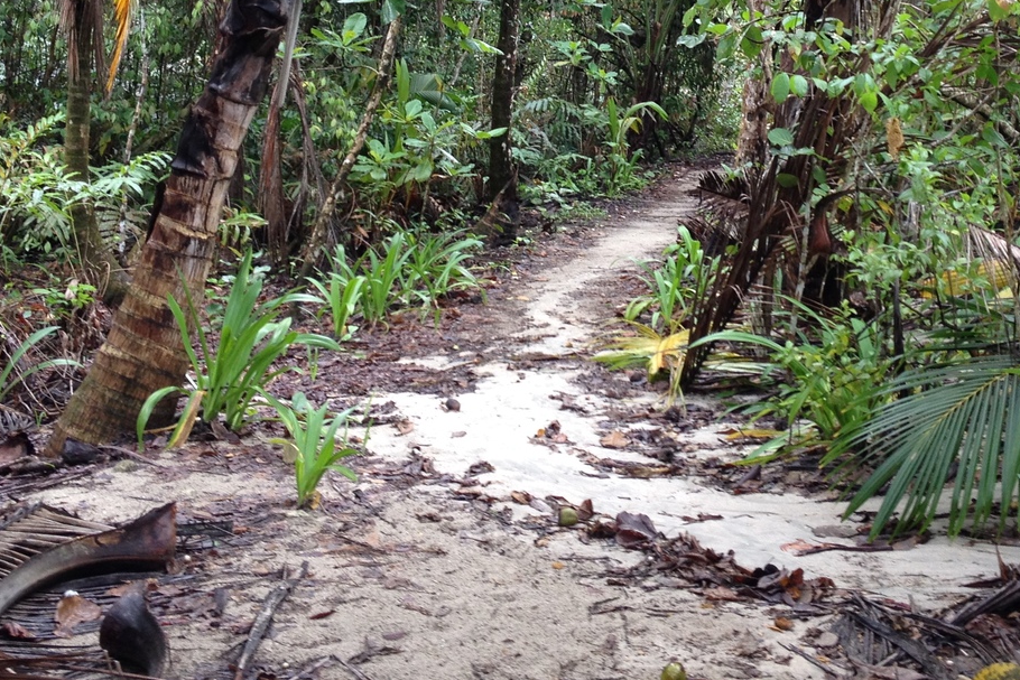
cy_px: 77
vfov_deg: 20.8
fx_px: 1813
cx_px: 605
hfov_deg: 31.3
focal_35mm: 64
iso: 50
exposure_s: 1/40
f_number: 2.4
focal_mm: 4.28
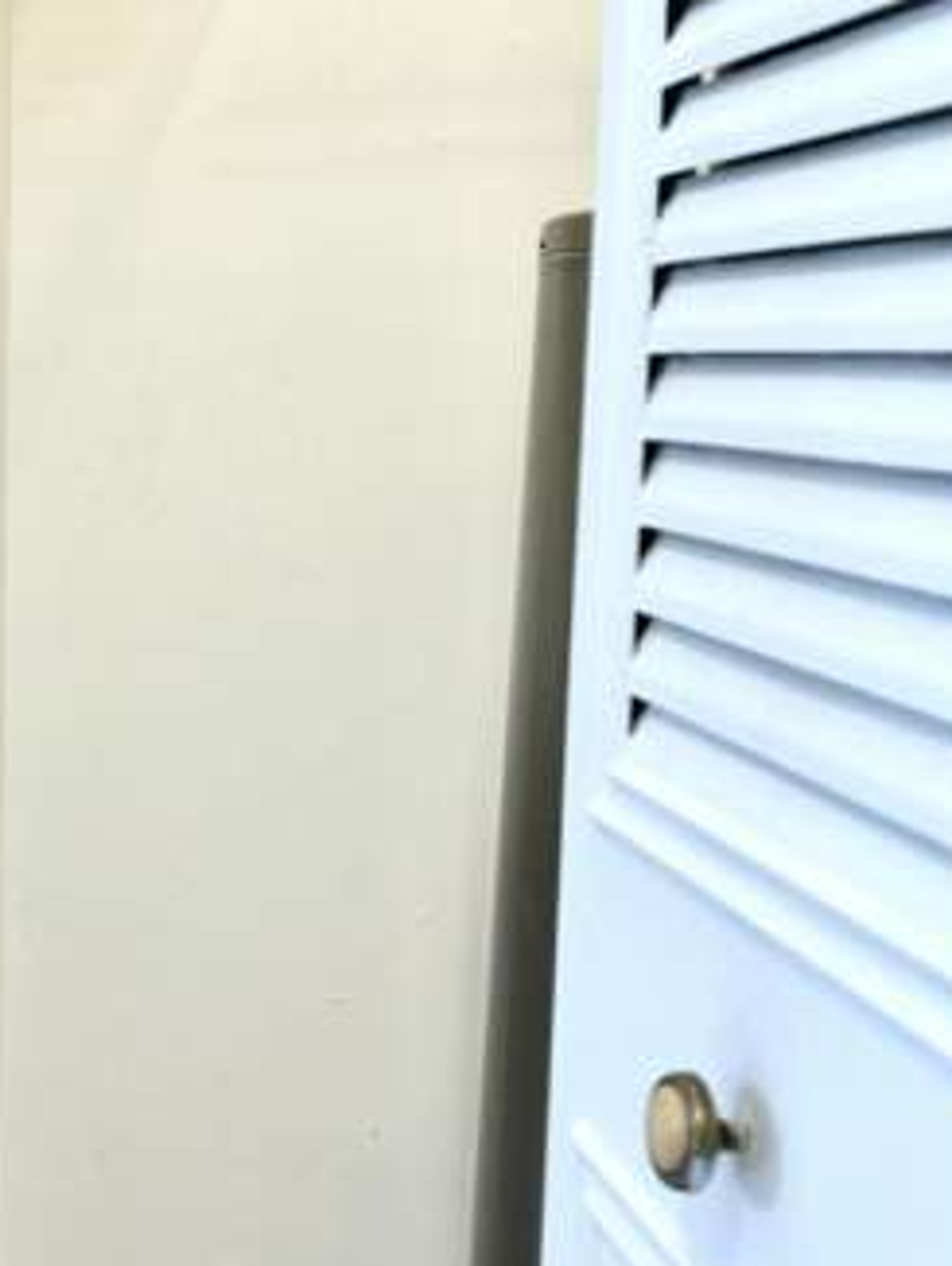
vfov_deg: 37.4
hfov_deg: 27.4
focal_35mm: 51
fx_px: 1868
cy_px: 559
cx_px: 74
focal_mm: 5.1
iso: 100
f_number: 1.6
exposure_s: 1/120
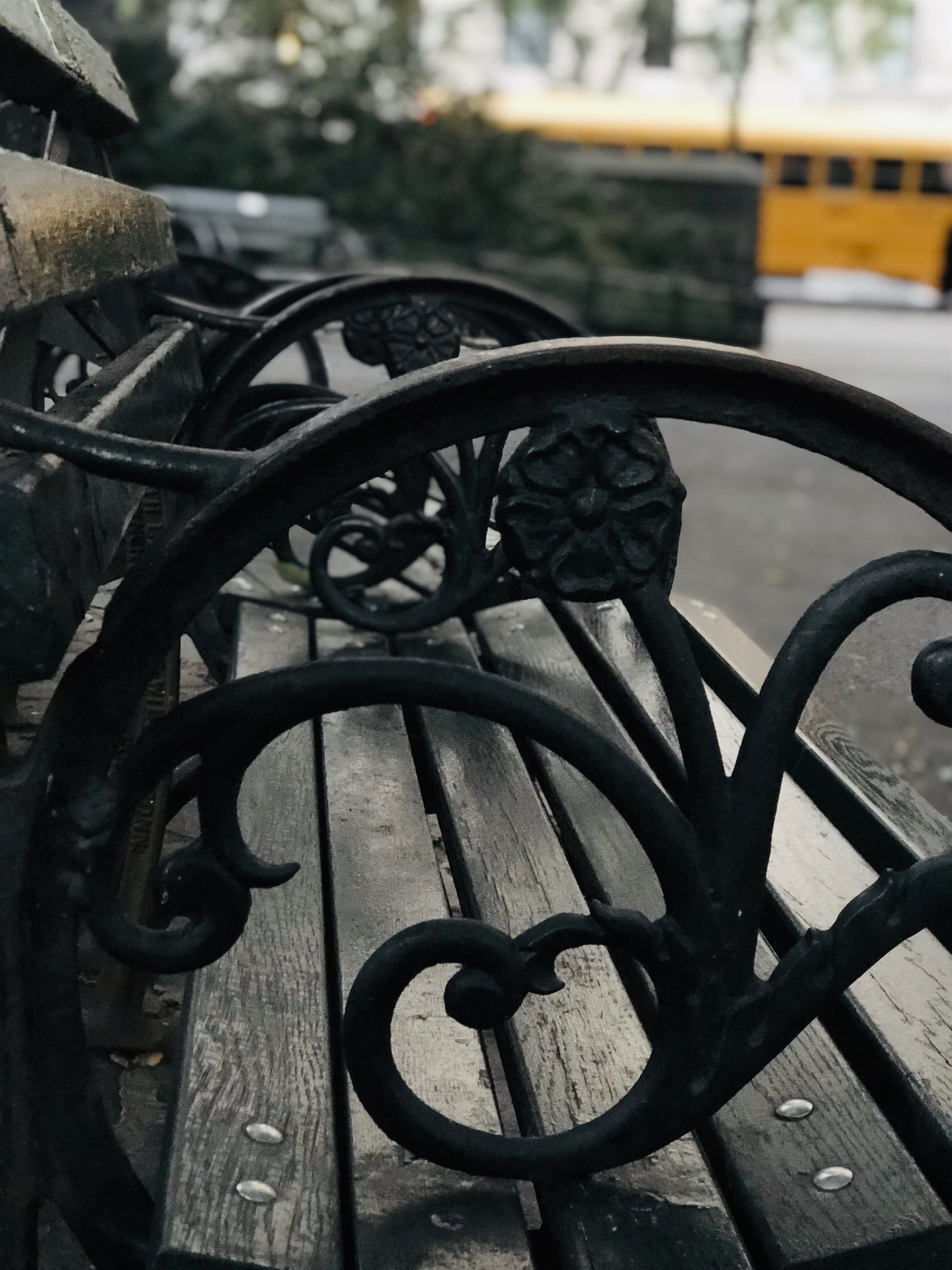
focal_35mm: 57
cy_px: 635
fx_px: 2090
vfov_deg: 33.8
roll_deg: -3.2
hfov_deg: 25.7
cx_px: 476
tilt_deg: -13.8
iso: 1250
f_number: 2.8
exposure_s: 1/30
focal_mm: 6.6
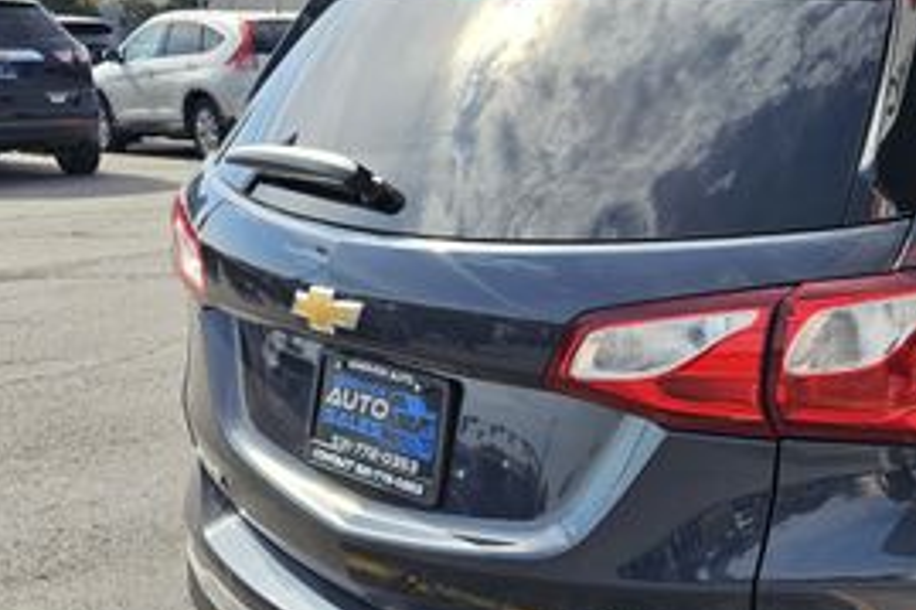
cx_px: 916
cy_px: 443
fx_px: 1449
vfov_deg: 23.6
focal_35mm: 57
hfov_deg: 32.3
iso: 10
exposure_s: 1/775
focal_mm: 6.3
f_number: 1.7
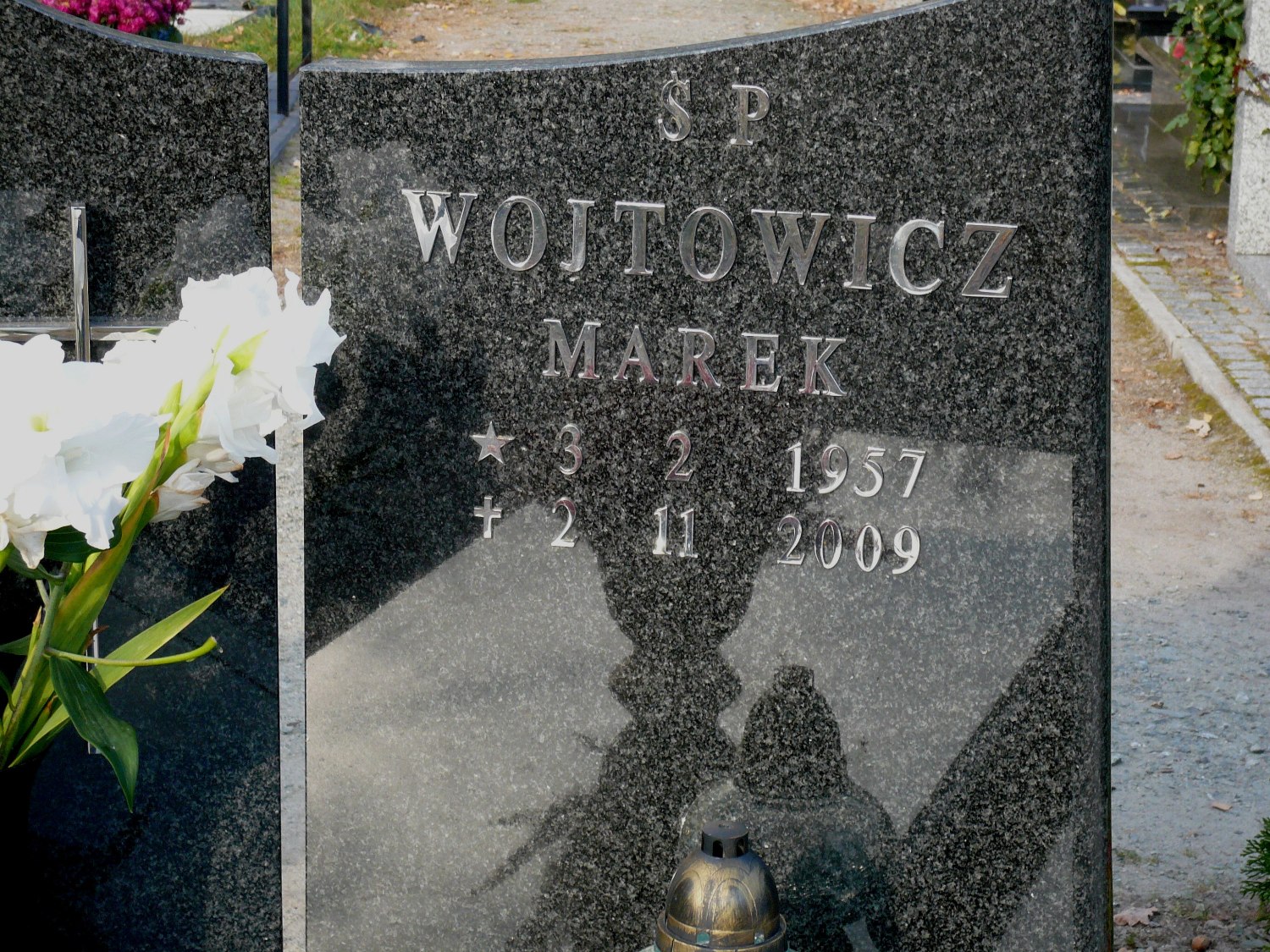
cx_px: 635
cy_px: 476
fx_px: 2898
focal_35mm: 79
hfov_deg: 24.7
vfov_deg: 18.7
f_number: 4.8
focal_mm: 13.2
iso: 100
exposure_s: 1/50
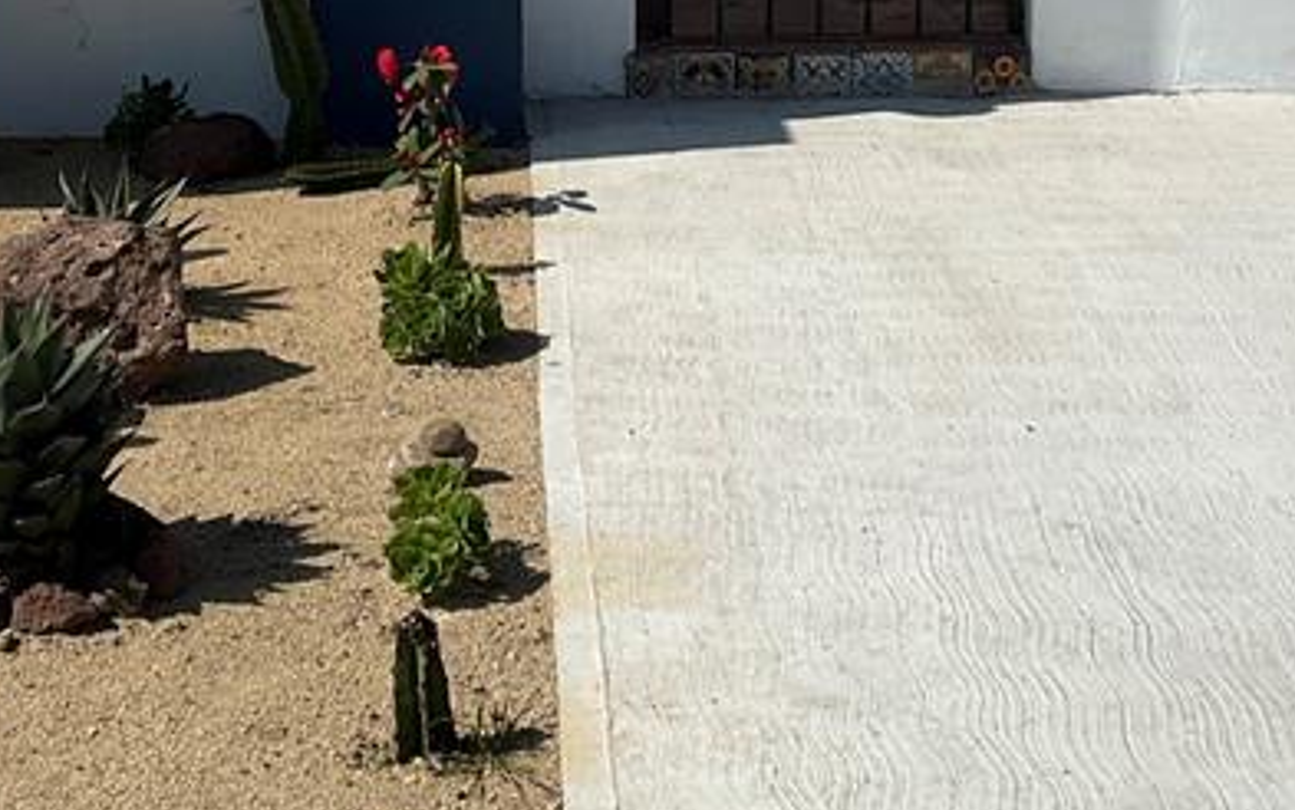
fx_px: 2825
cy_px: -217
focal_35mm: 80
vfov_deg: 15.6
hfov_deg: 25.8
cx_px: 596
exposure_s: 1/4405
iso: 25
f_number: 1.8
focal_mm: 3
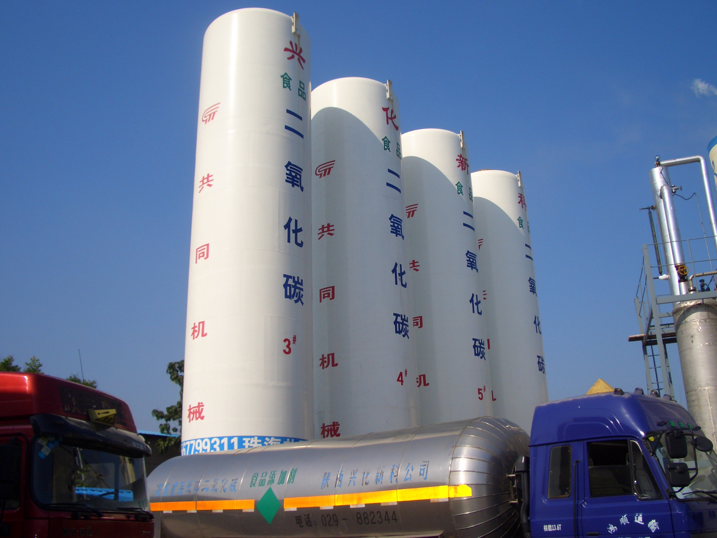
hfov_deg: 52.6
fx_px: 725
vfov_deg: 40.7
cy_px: 269
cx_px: 358
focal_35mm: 35
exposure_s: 1/800
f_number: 4.3
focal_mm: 5.8
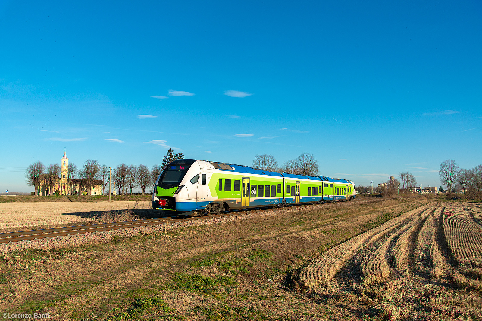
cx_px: 241
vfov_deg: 41.1
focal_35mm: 32
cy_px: 160
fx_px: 429
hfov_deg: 58.7
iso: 250
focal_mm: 32
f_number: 6.3
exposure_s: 1/1000
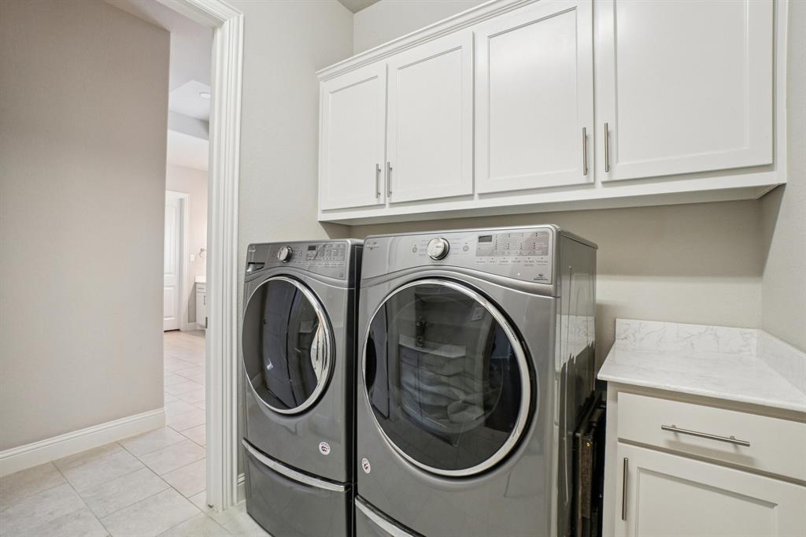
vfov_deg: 77.3
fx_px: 336
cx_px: 403
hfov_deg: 100.4
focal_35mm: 15
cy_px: 268
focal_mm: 10
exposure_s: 1/6
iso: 400
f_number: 10
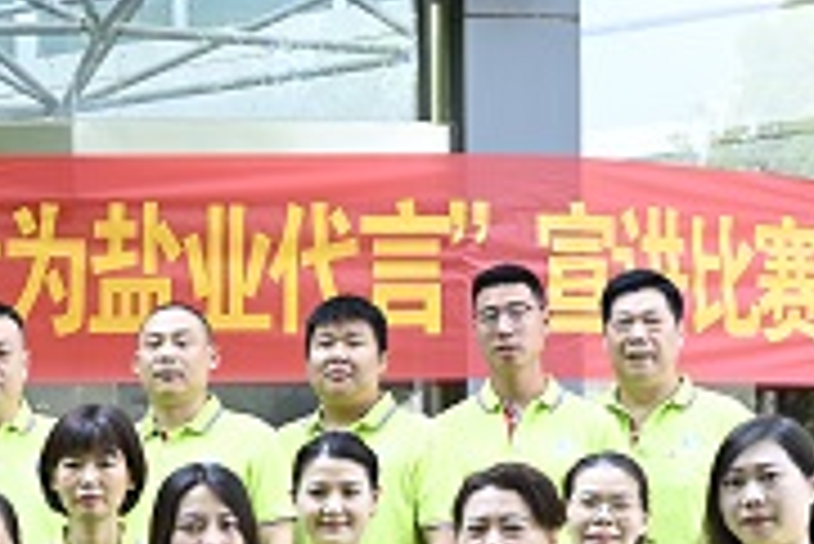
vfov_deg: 11.6
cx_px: -126
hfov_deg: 17.0
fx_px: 2625
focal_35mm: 116
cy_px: 663
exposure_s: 1/200
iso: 100
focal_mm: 35
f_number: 2.2
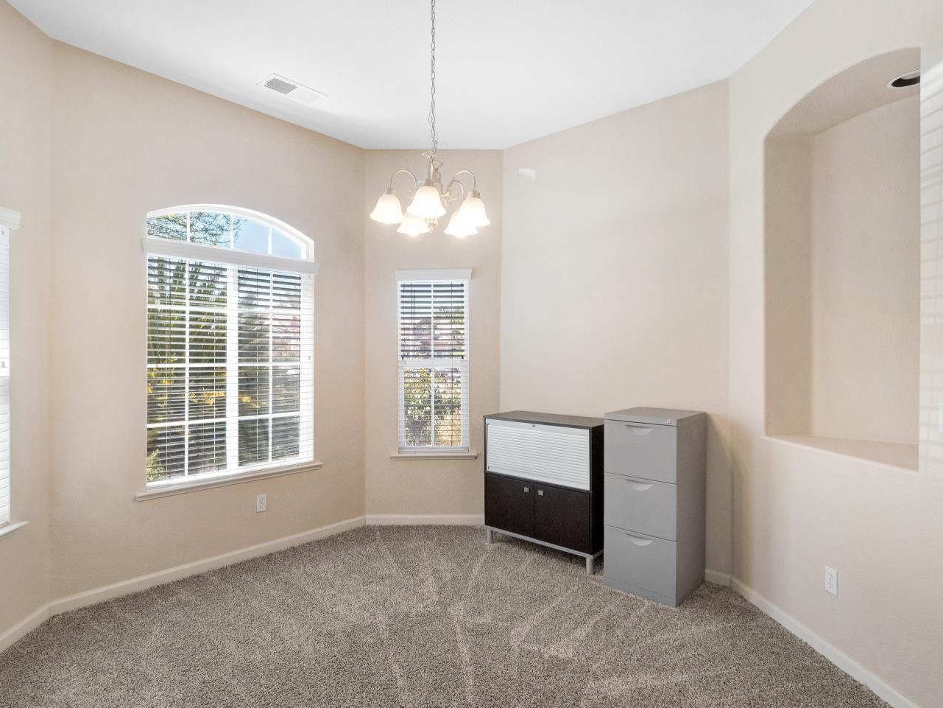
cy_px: 358
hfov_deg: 85.5
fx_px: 506
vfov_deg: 69.9
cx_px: 406
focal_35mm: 19
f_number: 8
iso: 400
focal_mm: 11
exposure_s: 1/60
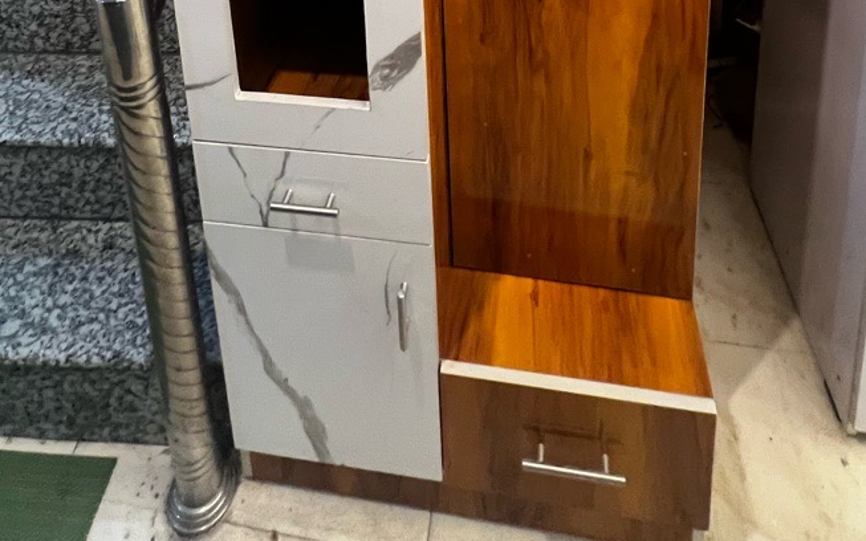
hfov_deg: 68.4
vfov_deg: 29.8
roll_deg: +1.8
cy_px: -249
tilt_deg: -11.4
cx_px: 435
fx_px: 637
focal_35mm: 27
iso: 500
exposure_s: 1/50
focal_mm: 1.57
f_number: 1.8
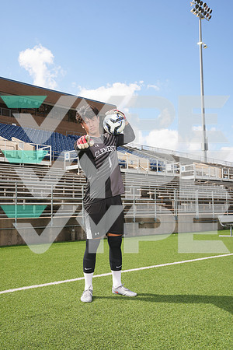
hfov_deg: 35.1
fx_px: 369
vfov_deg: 50.7
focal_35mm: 38
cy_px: 175
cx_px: 116
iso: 100
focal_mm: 38
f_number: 8
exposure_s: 1/200
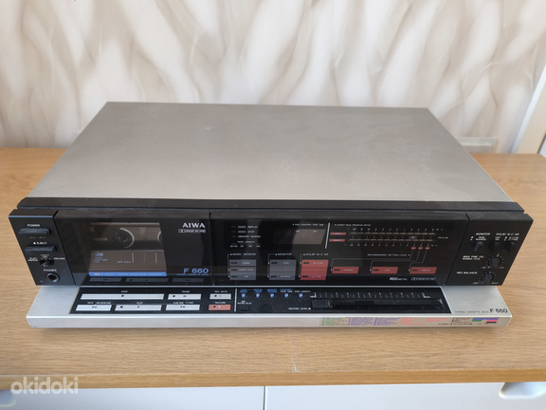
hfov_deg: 69.4
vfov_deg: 54.9
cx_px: 268
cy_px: 205
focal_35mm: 25
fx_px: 394
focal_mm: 6.92
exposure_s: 1/50
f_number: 1.9
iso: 400
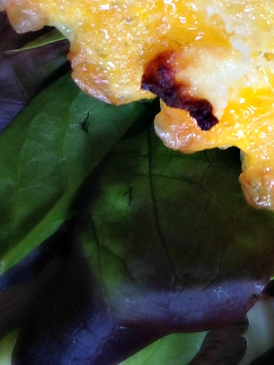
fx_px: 1340
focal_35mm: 127
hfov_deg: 11.4
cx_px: 327
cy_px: -10
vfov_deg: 15.2
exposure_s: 1/60
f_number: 2.4
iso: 64
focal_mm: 4.12
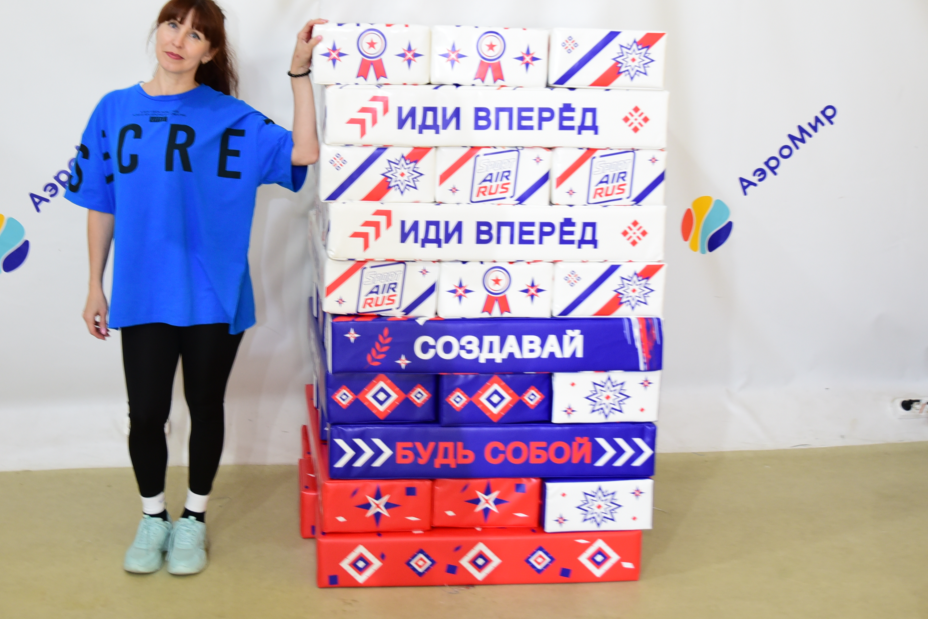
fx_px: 1314
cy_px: 210
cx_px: 329
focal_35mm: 51
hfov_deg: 38.5
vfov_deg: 26.3
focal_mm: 34
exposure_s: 1/50
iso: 1250
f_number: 2.8
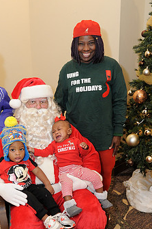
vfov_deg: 43.1
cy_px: 151
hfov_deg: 29.6
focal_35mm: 45
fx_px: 285
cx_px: 50
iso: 1600
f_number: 4
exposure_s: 1/100
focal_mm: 26
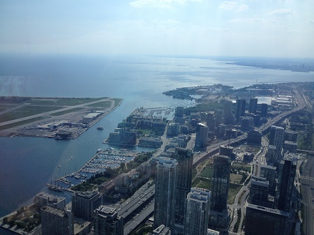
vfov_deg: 40.7
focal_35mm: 35
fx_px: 317
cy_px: 118
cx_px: 157
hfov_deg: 52.7
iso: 50
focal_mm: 4.28
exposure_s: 1/789
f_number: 2.4
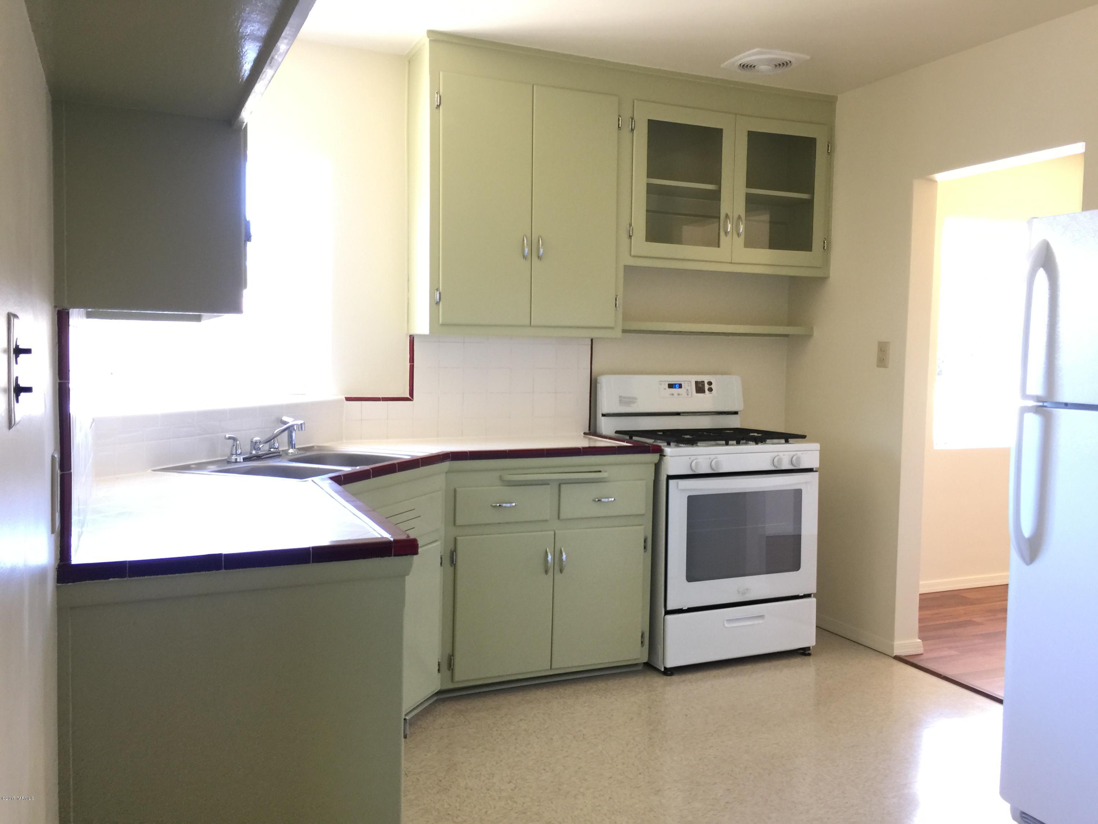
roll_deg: -0.7
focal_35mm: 29
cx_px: 549
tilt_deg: -3.2
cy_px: 412
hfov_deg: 61.7
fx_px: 920
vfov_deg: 48.2
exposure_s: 1/30
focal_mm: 4.15
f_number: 2.2
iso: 50
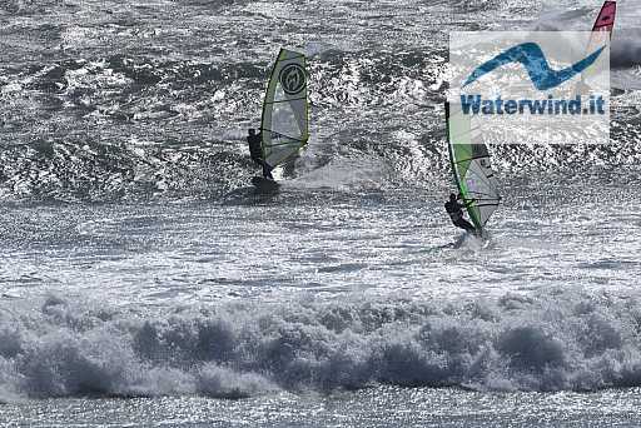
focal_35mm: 450
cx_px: 320
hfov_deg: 4.6
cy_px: 214
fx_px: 8017
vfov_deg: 3.1
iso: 200
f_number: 8
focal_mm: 300
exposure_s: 1/1000
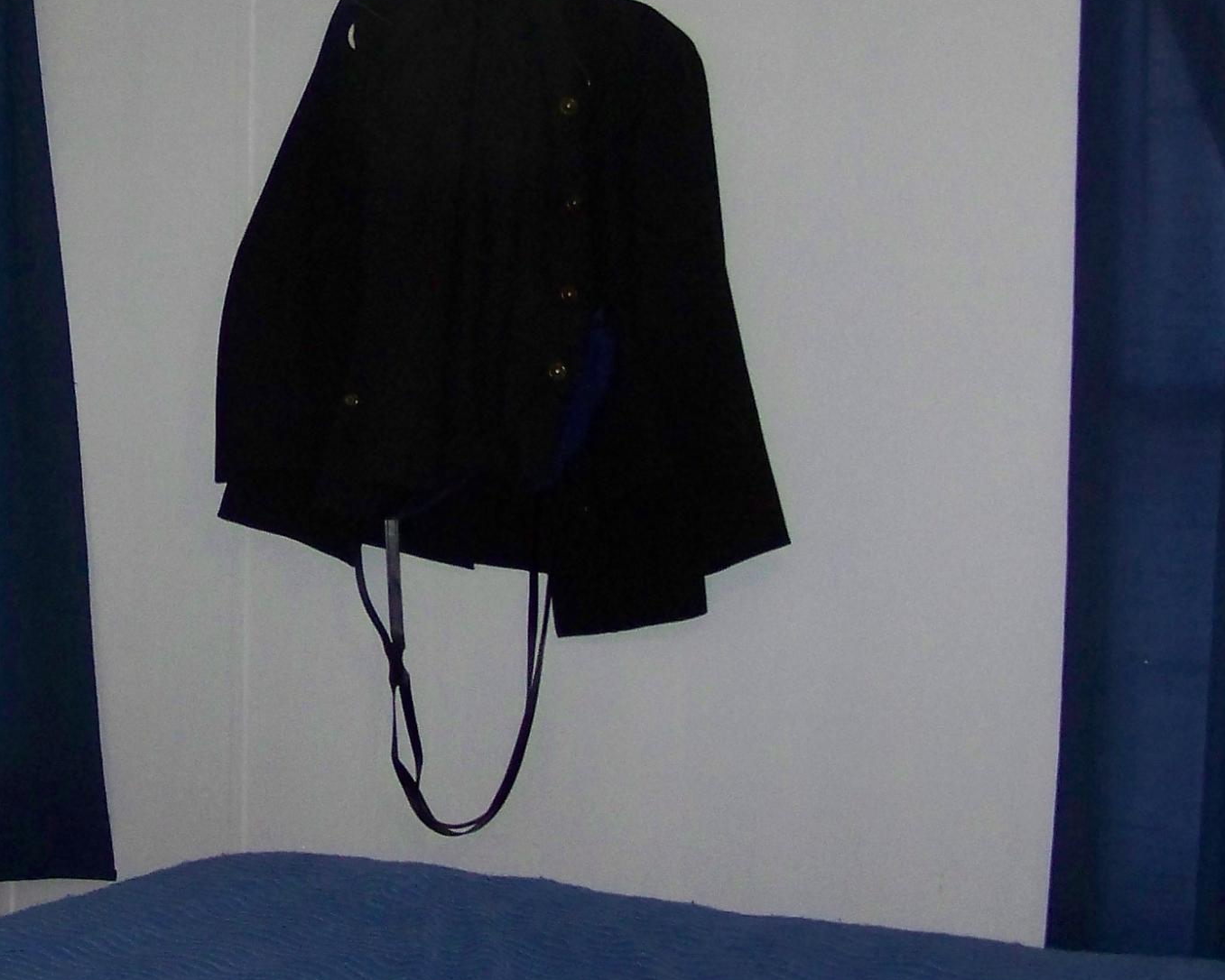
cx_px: 153
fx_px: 2973
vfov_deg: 18.7
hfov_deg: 22.8
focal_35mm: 82
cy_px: 388
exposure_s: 1/30
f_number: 2.8
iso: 200
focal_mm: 6.3
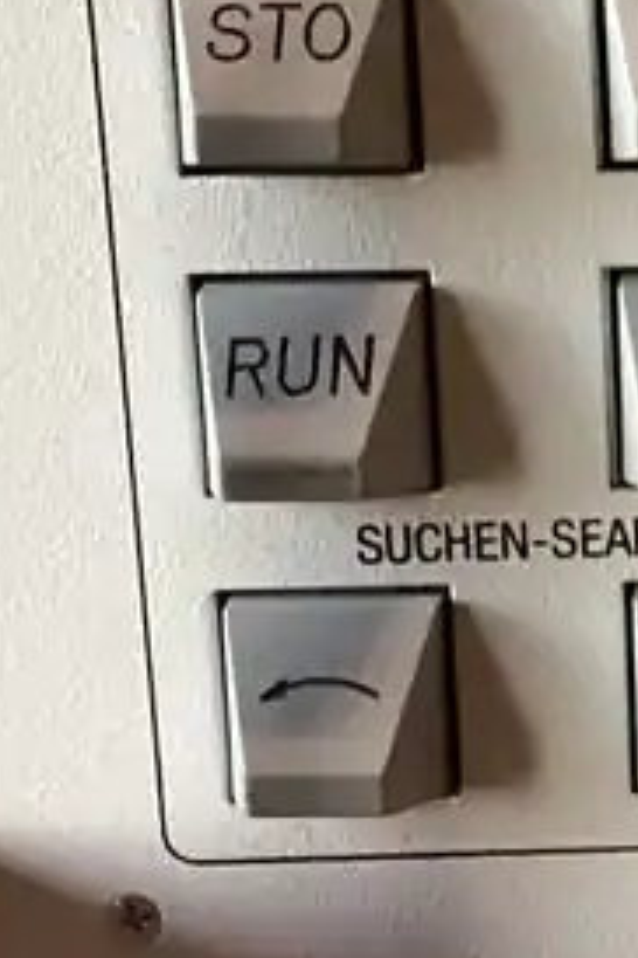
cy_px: 200
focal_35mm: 118
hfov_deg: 10.7
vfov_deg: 17.2
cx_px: 1227
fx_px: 3137
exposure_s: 1/50
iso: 100
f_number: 2.4
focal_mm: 3.3
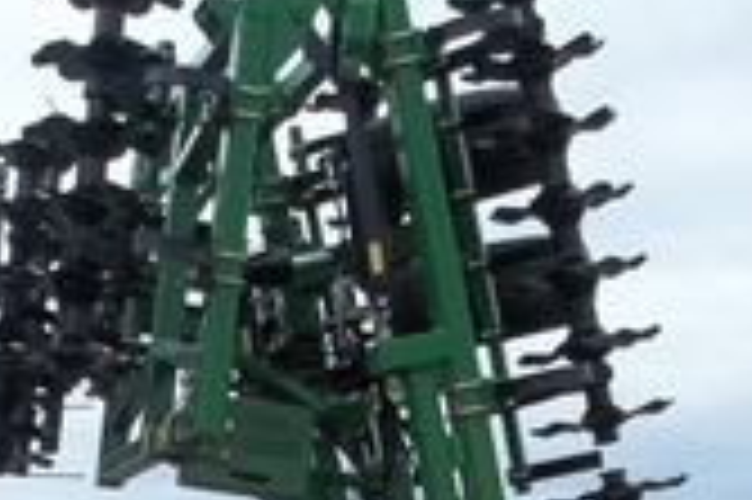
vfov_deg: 11.5
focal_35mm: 112
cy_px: 820
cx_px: 32
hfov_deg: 17.9
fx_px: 2337
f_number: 8
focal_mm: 5.9
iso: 64
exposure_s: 1/125
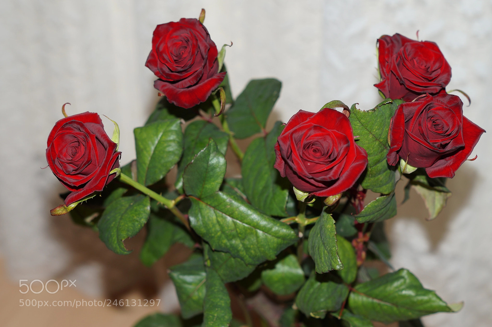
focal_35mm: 75
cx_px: 246
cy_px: 164
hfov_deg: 27.0
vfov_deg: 18.2
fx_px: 1024
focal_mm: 50
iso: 100
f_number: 3.5
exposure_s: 1/60
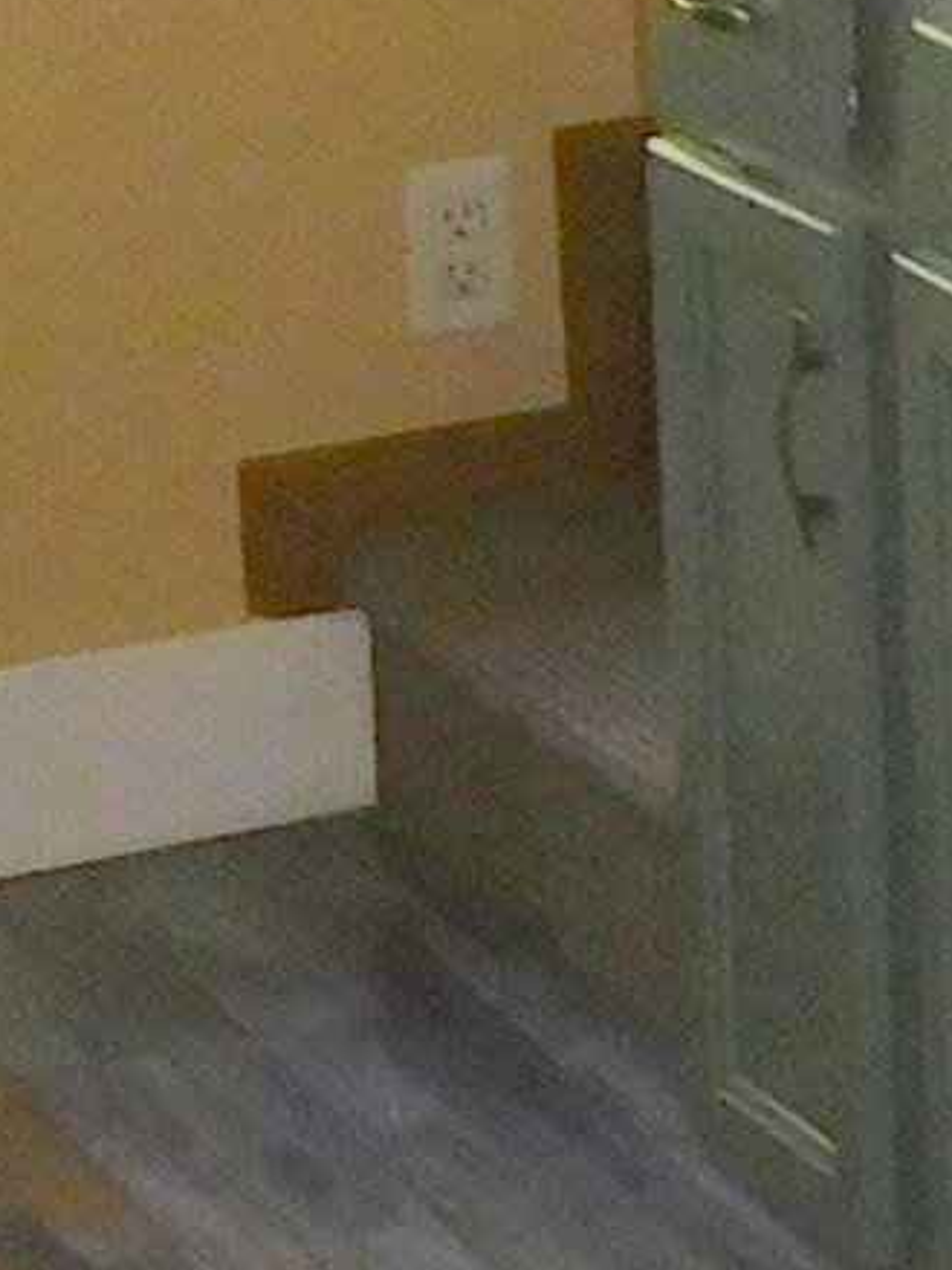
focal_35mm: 171
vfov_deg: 11.3
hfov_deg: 7.7
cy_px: -263
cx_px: 2659
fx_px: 6273
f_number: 3.4
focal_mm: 4.5
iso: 200
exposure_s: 1/30
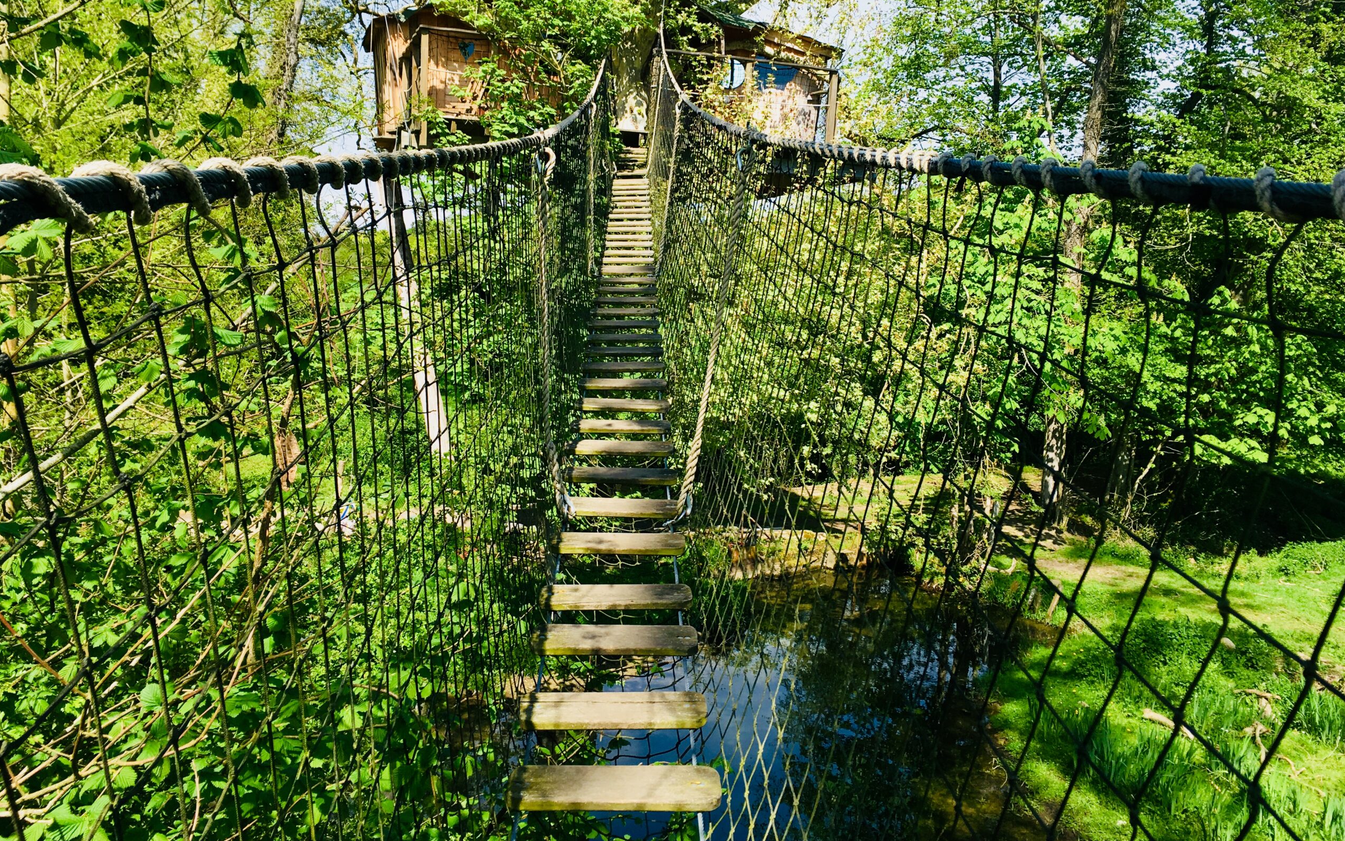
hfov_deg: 61.2
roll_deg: -3.8
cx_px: 677
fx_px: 1136
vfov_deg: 40.4
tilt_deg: -3.6
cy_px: 343
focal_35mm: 31
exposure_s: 1/836
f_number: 2.2
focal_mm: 4.15
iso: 25
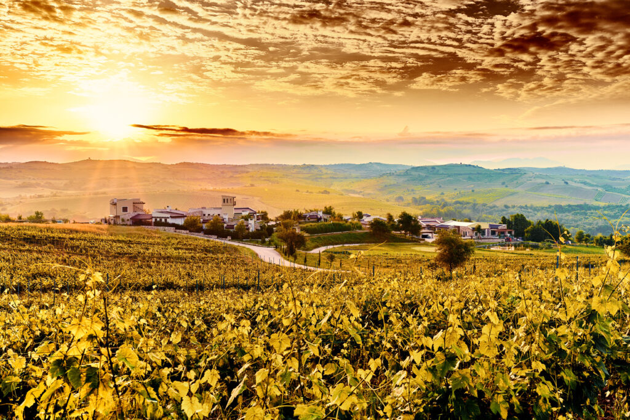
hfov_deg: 54.4
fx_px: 613
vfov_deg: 37.9
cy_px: 210
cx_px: 315
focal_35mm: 35
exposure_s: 1/100
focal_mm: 35
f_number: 10
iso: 100
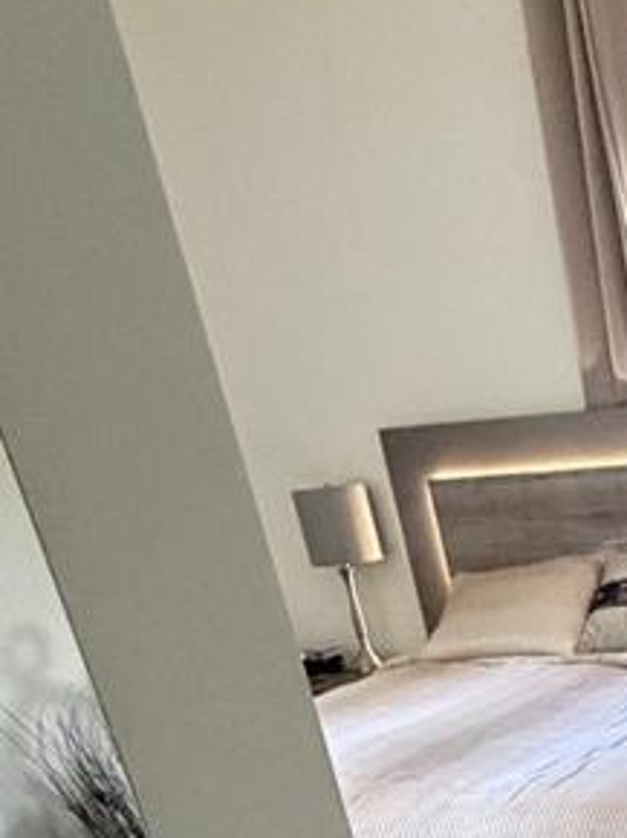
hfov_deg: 21.6
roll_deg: +5.4
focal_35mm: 58
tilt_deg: -31.7
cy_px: 1211
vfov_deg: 25.9
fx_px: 1403
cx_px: 907
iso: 500
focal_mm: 2.22
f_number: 2.2
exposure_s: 1/60
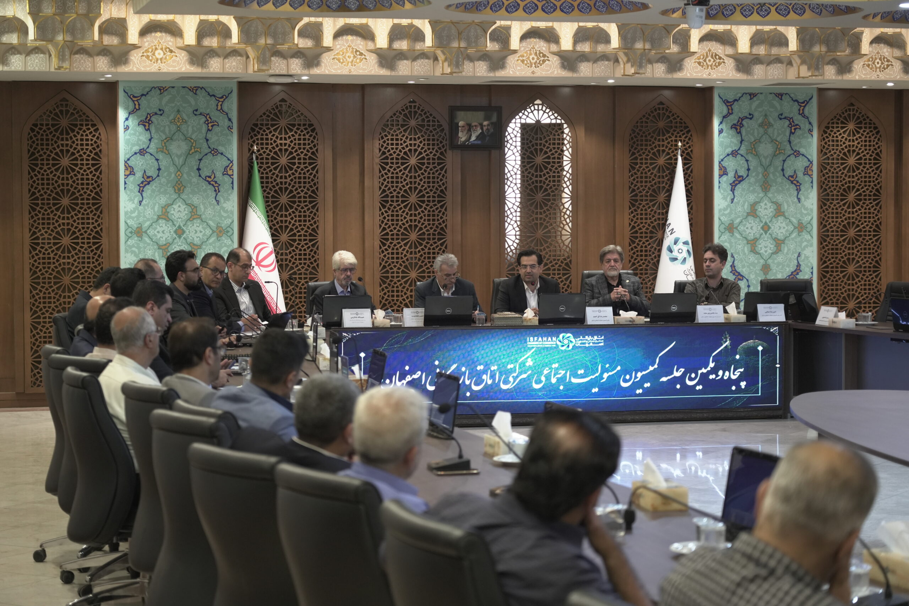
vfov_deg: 16.3
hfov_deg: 24.2
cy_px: 303
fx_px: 2121
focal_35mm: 84
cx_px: 454
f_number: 4
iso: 2000
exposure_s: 1/200
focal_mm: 84
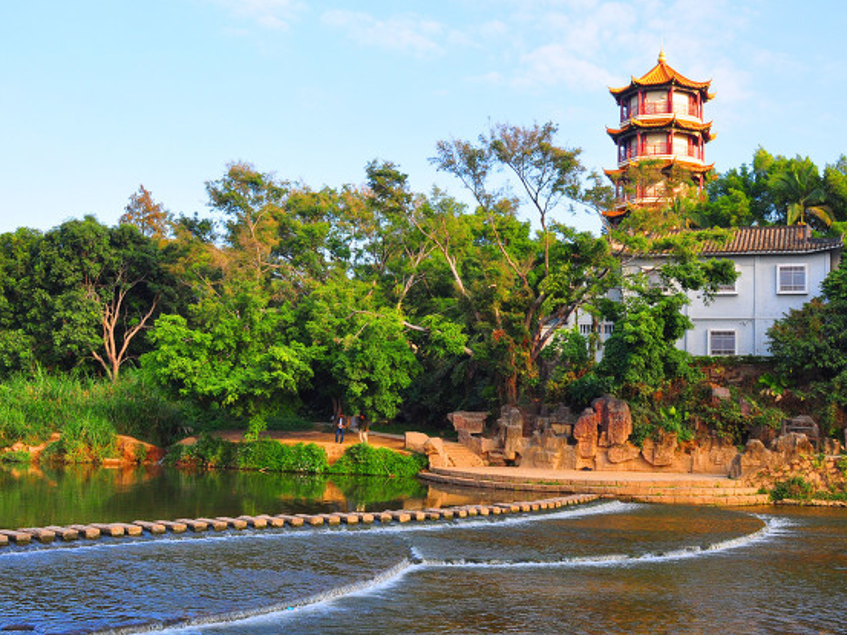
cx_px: 473
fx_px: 979
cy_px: 314
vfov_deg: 36.0
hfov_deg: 46.7
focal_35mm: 40
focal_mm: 24
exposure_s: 1/250
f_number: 8
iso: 500
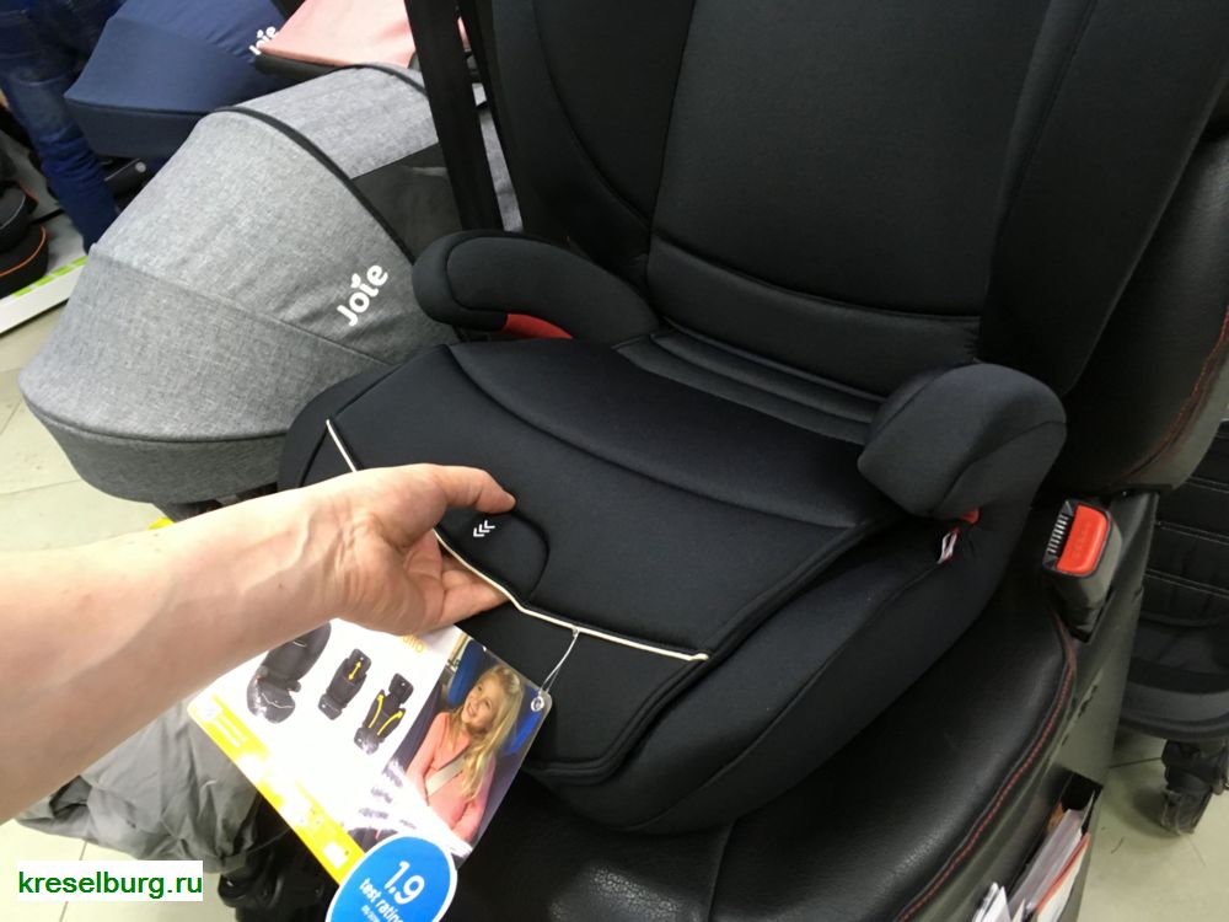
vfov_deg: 48.2
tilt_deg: -39.1
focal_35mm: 29
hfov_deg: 61.7
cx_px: 614
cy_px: 461
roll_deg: +10.7
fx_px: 1030
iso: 160
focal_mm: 4.15
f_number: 2.2
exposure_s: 1/33
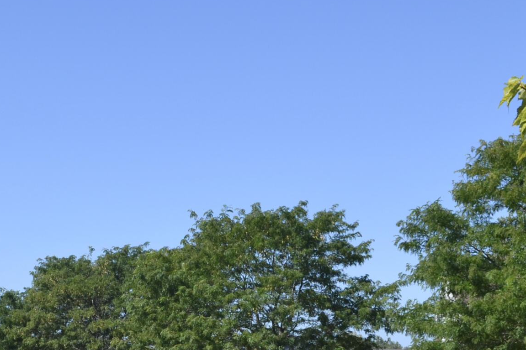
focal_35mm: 86
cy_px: 304
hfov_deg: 23.4
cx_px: 124
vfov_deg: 15.7
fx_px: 1256
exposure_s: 1/250
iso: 100
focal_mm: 22
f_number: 8
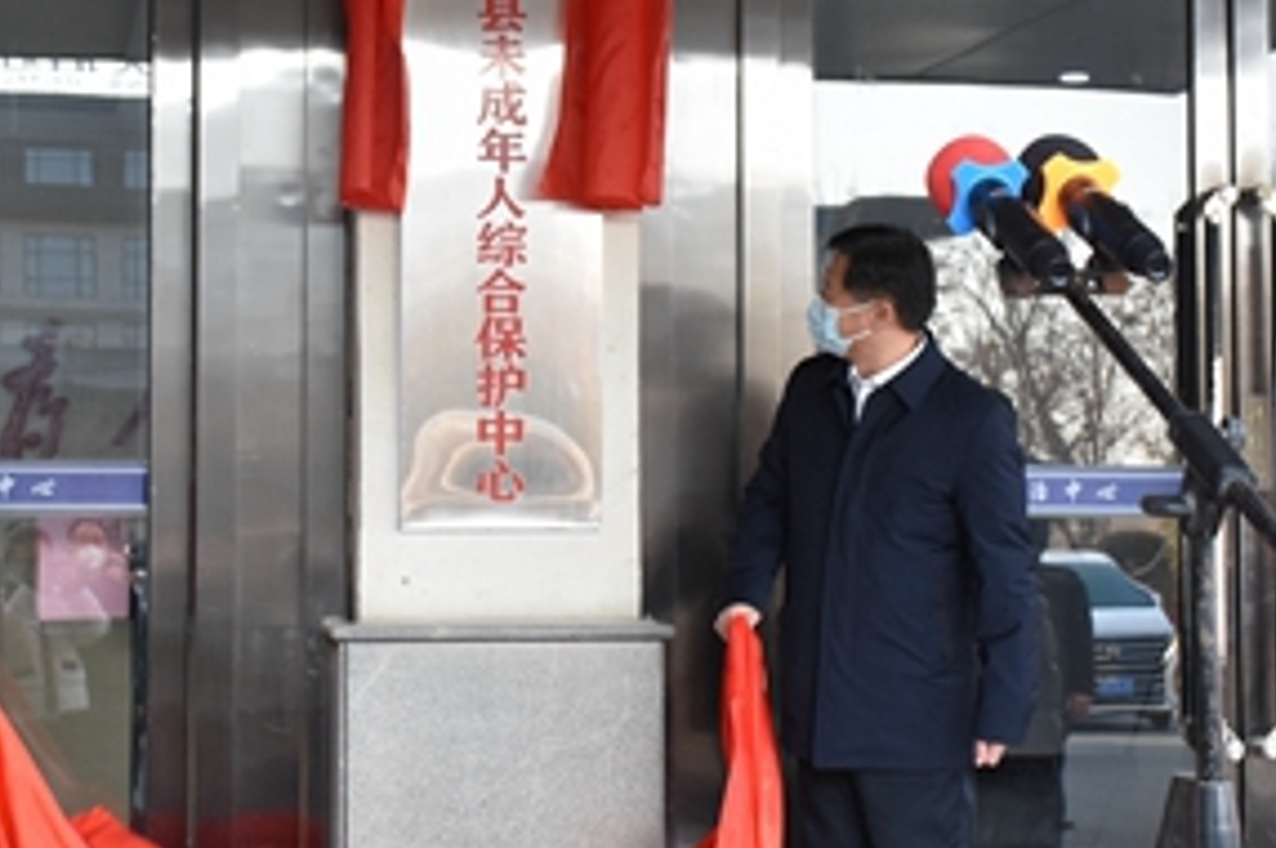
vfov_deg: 16.0
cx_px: 593
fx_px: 3011
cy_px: 370
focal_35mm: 85
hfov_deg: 23.9
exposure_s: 1/160
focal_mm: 27
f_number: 6.3
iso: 800
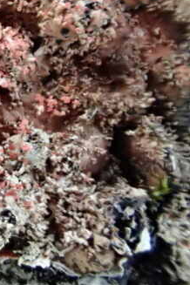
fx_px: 483
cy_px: 112
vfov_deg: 32.8
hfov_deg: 19.6
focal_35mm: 61
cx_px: -88
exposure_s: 1/100
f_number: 3.2
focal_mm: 5.5
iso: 800
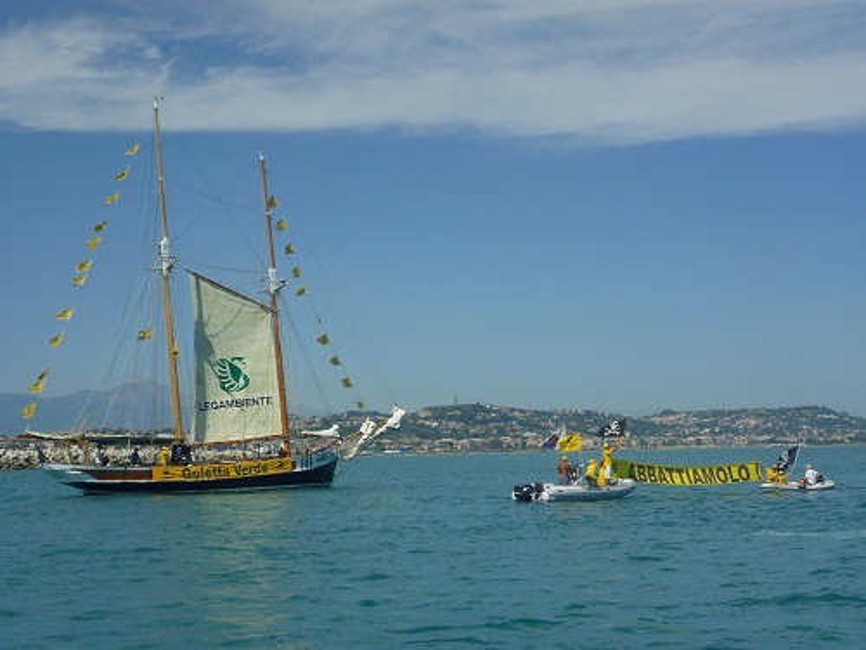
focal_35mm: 56
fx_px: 1401
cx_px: 433
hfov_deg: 34.3
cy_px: 325
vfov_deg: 26.1
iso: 100
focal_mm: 10
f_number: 13
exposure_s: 1/125
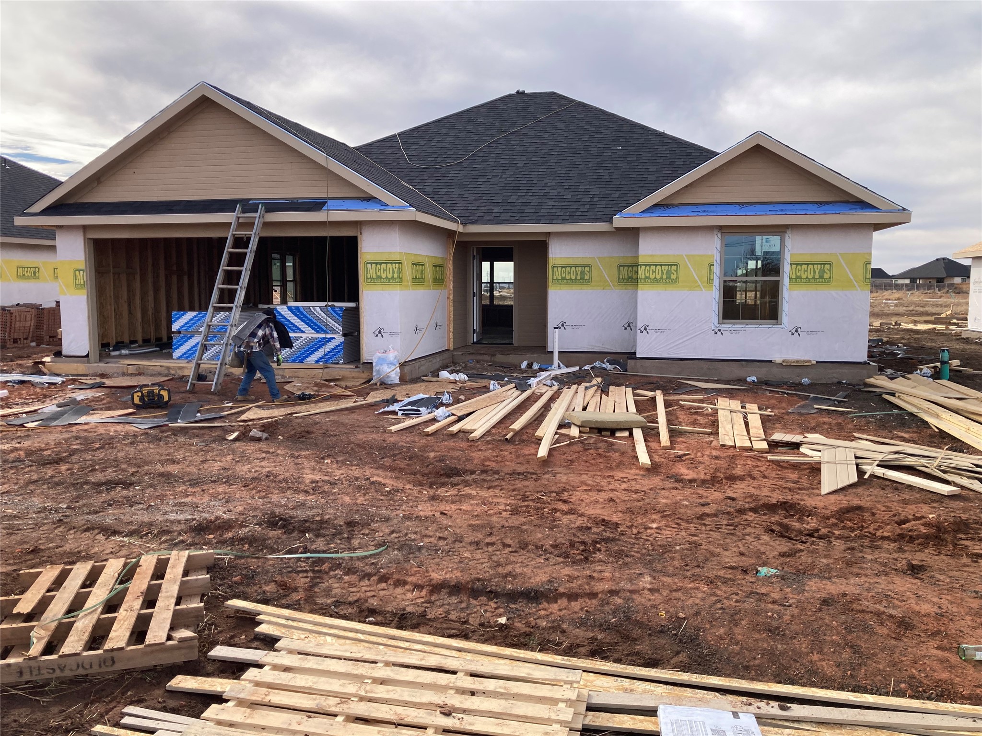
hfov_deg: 63.4
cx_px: 491
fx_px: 794
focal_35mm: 28
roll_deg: -0.5
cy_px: 368
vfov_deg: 49.7
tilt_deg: -6.4
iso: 20
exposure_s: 1/1279
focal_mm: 3.99
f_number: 1.8
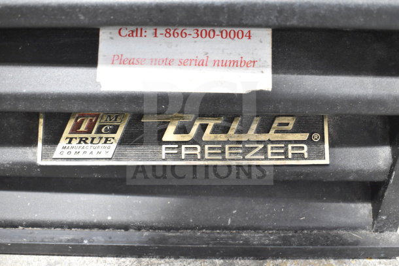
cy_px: 133
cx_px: 200
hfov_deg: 47.9
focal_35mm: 40
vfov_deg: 33.0
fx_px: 449
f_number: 4
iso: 3200
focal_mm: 27
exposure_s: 1/40
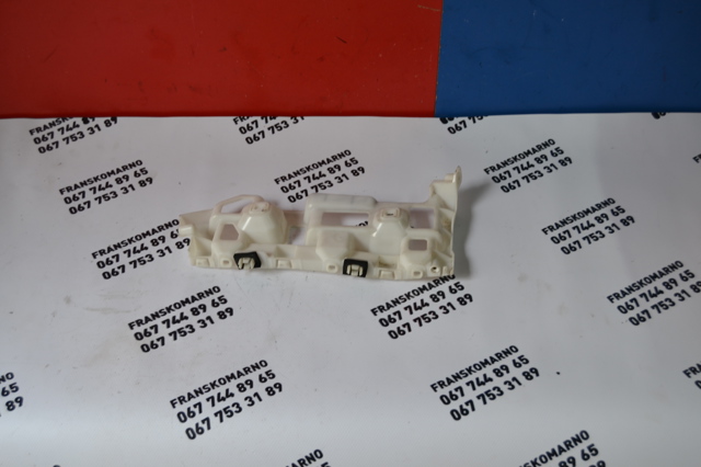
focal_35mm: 46
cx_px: 350
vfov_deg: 28.9
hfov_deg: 42.3
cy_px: 234
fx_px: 905
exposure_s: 1/125
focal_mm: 31
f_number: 5.6
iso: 320
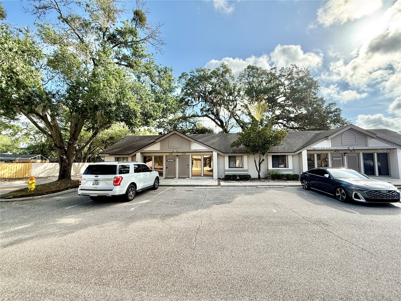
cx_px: 200
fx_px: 162
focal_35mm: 14
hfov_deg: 102.1
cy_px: 150
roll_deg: -0.4
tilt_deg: +4.4
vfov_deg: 85.7
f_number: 2.2
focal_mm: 2.22
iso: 64
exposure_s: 1/985
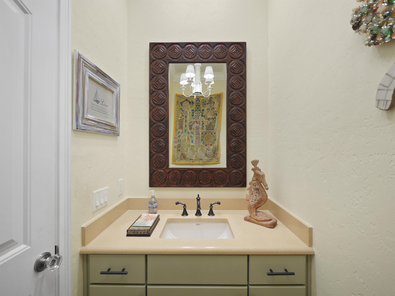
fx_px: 160
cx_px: 198
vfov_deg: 85.7
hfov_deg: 102.1
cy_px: 148
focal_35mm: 14
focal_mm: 7
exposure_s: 1/8
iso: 400
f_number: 4
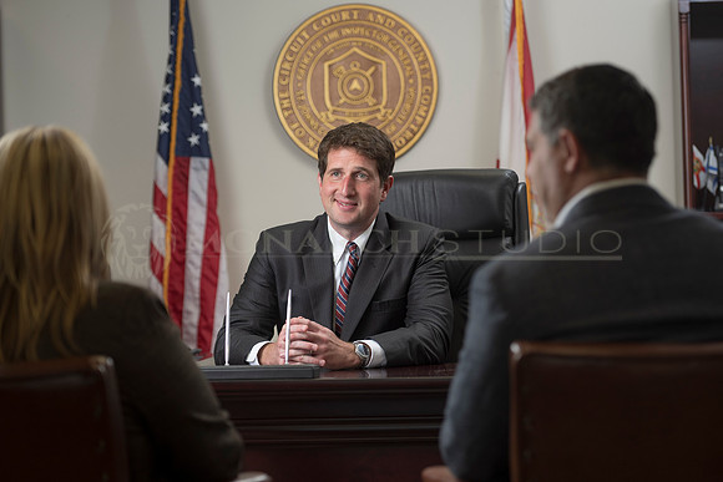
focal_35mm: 110
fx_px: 2210
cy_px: 245
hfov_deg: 18.6
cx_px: 388
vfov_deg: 12.5
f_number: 3.5
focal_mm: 98
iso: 125
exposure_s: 1/200
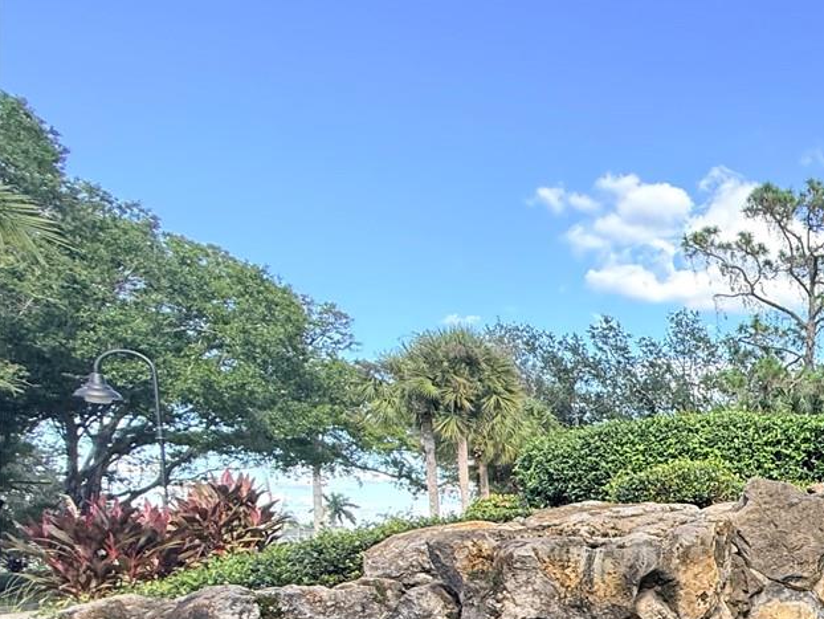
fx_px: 857
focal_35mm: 36
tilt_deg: -1.6
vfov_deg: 36.7
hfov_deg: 35.8
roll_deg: +0.4
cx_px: 1056
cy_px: 581
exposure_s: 1/243
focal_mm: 2.22
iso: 64
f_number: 2.2
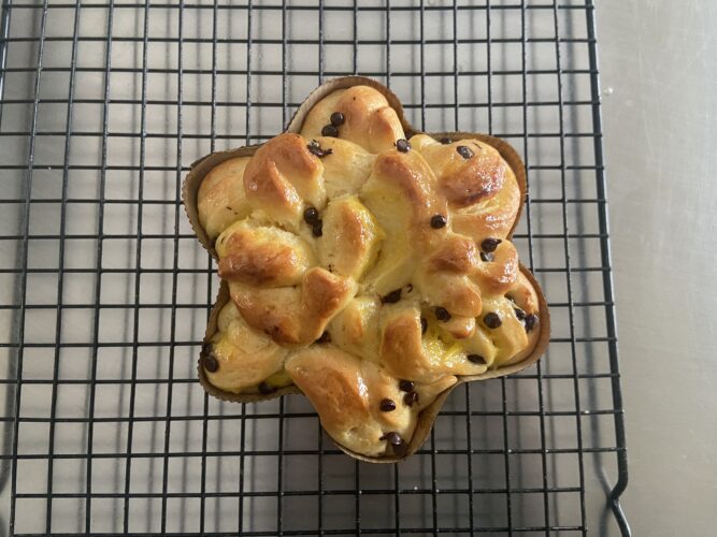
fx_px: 538
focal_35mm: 26
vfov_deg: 53.0
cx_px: 358
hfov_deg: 67.3
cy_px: 268
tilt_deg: -84.1
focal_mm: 4.25
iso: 320
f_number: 1.8
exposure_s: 1/60
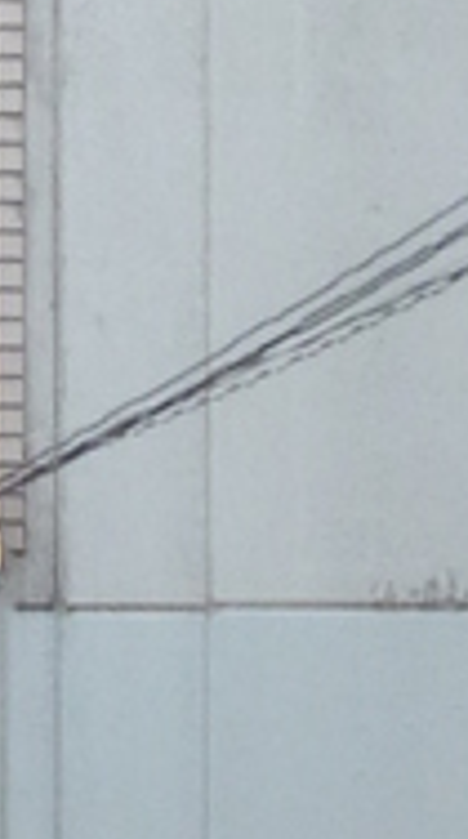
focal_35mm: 502
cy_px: 2106
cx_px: -918
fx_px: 11135
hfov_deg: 2.4
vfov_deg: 4.2
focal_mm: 11.9
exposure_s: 1/40
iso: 100
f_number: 4.1
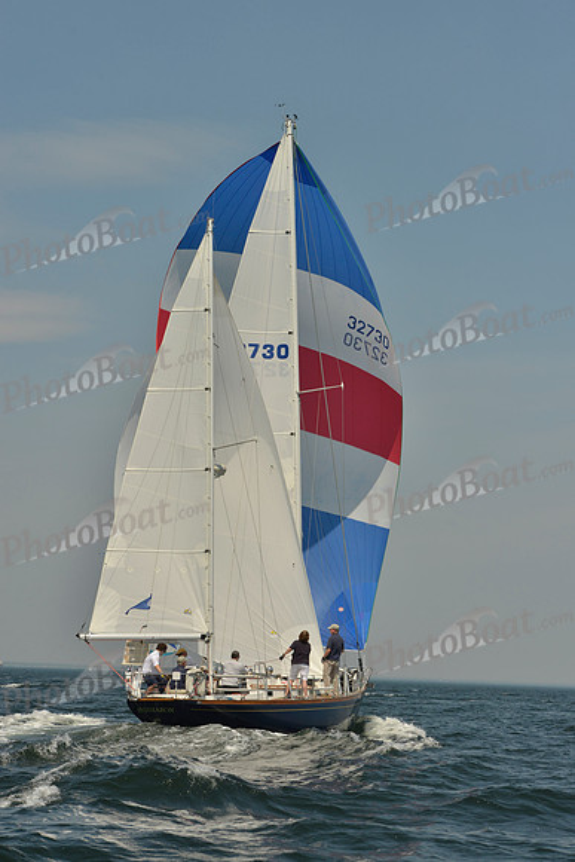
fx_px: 2203
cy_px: 431
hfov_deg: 14.9
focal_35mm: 92
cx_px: 288
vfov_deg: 22.1
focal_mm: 92
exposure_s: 1/1250
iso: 200
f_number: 10
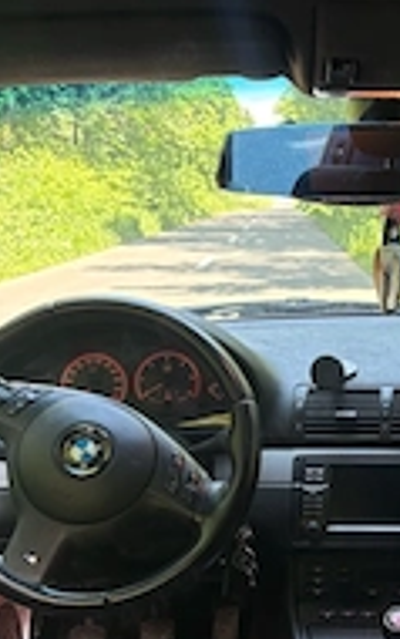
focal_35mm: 58
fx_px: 1010
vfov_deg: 34.8
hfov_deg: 21.4
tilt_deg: -12.1
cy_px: 420
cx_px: 420
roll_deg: +0.4
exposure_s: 1/108
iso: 125
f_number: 1.6
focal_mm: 5.96
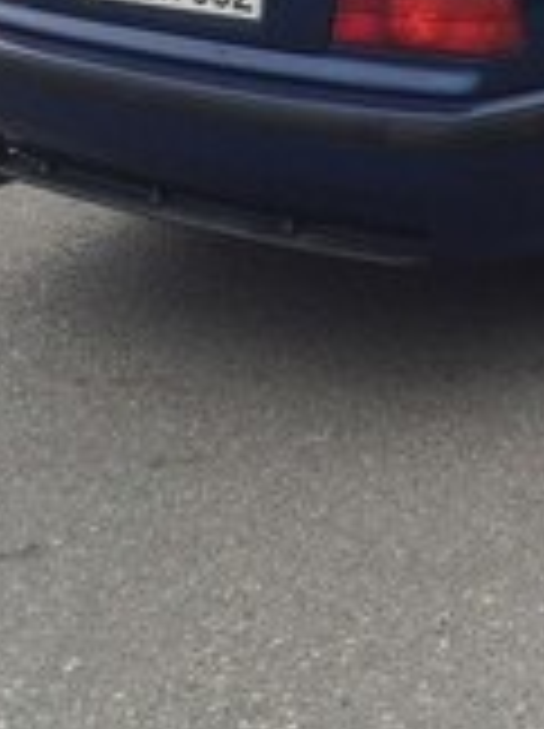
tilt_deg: -10.3
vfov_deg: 20.6
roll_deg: +1.3
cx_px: 589
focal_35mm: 89
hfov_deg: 16.1
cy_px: -140
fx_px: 1870
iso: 32
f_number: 2.2
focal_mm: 4.15
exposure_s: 1/414
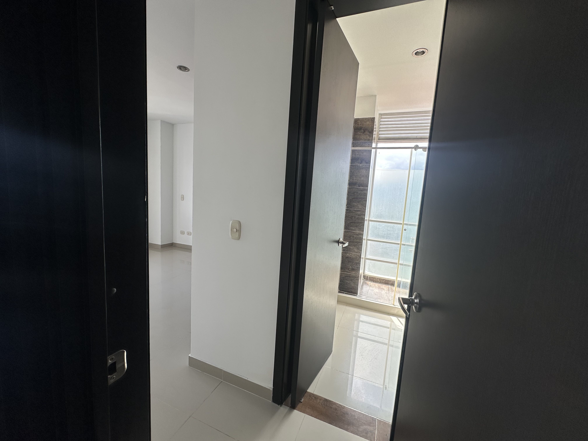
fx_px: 238
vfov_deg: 85.7
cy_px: 220
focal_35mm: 14
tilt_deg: -6.8
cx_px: 294
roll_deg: -4.5
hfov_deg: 102.1
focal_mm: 2.22
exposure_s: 1/212
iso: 40
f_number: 2.2
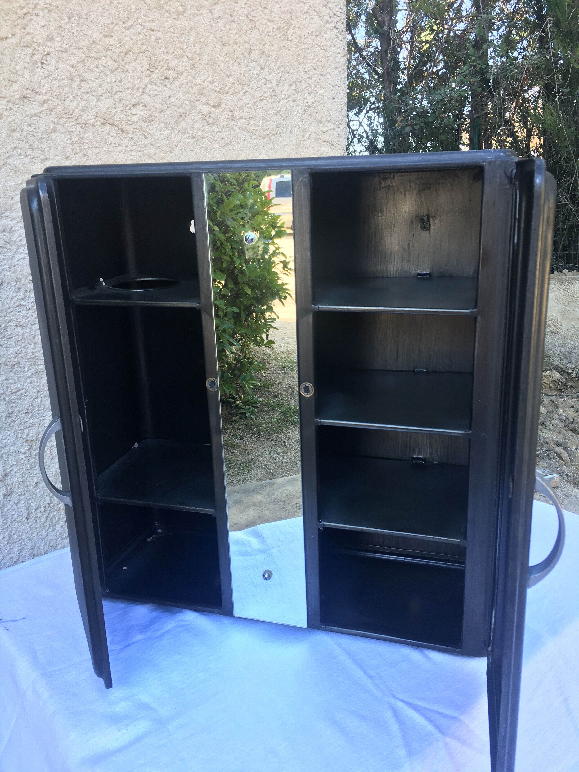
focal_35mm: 29
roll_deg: +3.5
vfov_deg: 61.7
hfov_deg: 48.2
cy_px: 386
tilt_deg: -16.0
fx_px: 647
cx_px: 290
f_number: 2.2
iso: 25
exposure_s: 1/100
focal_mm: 4.15
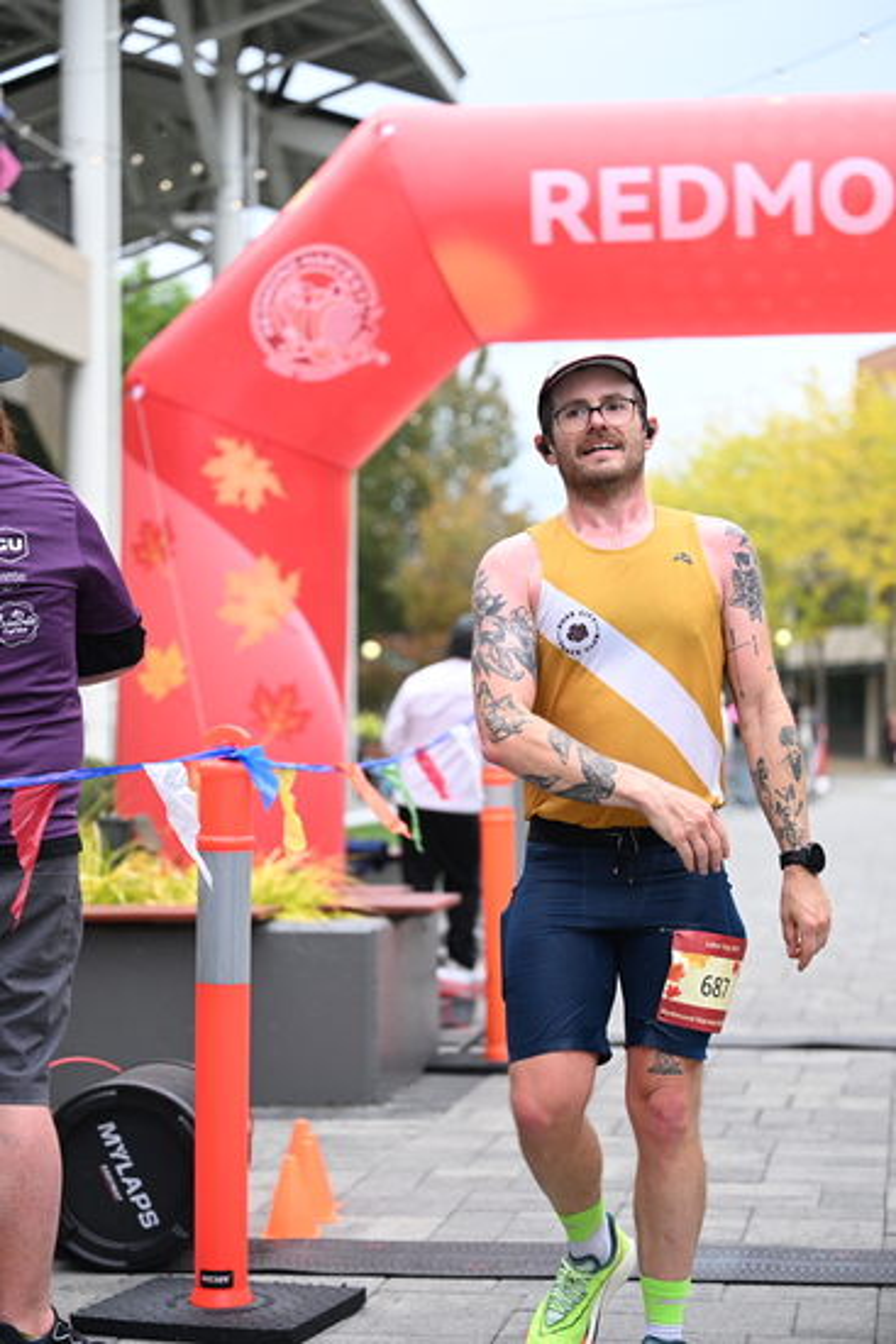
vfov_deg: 28.8
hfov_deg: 19.5
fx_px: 2611
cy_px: 672
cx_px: 448
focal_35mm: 70
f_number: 2.8
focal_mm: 70
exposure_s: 1/2000
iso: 1250
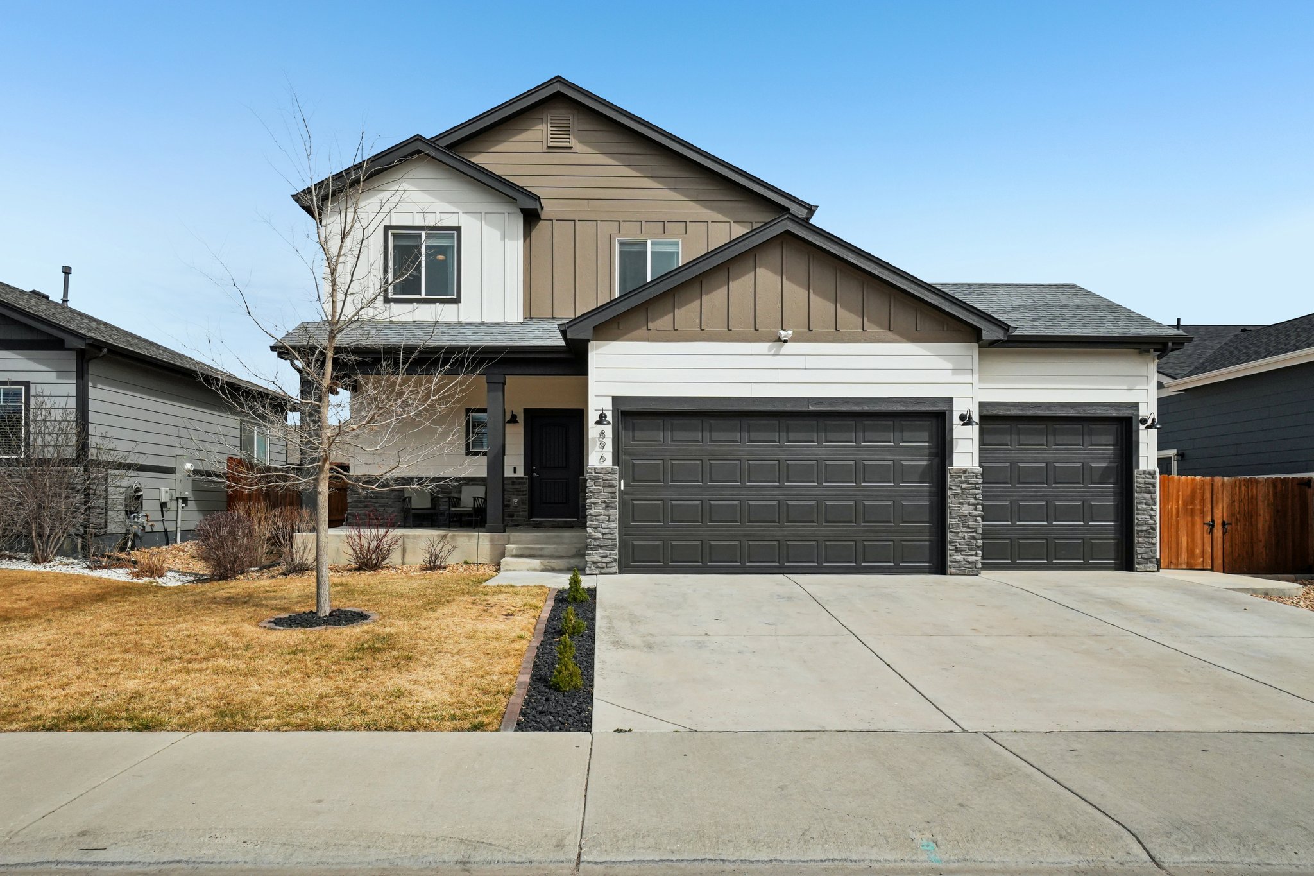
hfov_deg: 77.3
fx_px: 821
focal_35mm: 22
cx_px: 657
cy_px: 438
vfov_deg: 56.1
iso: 400
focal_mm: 15
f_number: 8
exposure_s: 1/2500
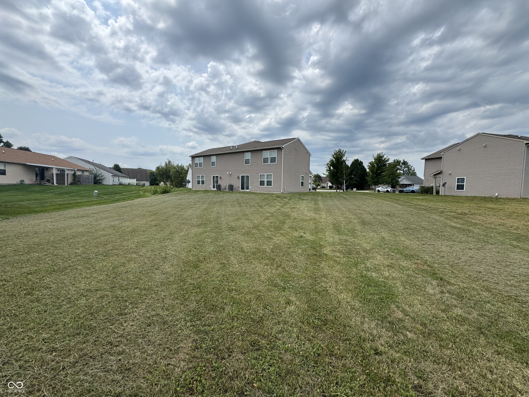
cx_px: 264
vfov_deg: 85.7
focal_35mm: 14
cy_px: 198
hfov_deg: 102.1
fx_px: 214
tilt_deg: -2.6
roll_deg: -1.1
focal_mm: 2.22
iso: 40
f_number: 2.2
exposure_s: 1/2028
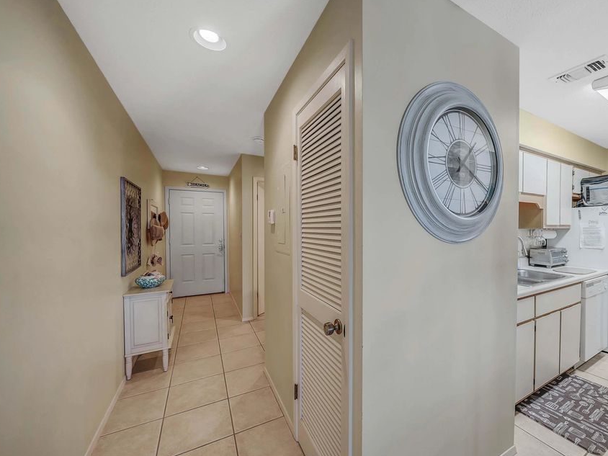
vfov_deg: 85.7
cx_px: 358
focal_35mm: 14
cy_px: 231
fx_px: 246
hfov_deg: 101.0
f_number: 5.6
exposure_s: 1/8
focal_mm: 12
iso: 100
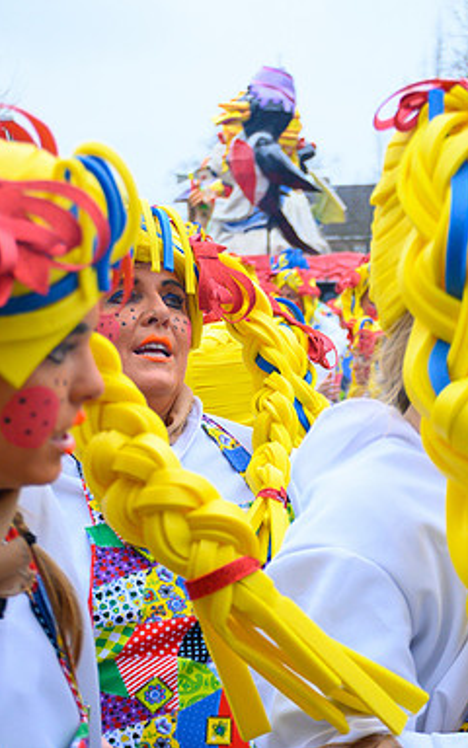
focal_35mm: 104
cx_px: 361
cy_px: 373
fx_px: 2122
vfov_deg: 20.0
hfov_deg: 12.5
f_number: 5
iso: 400
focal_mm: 45
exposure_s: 1/500
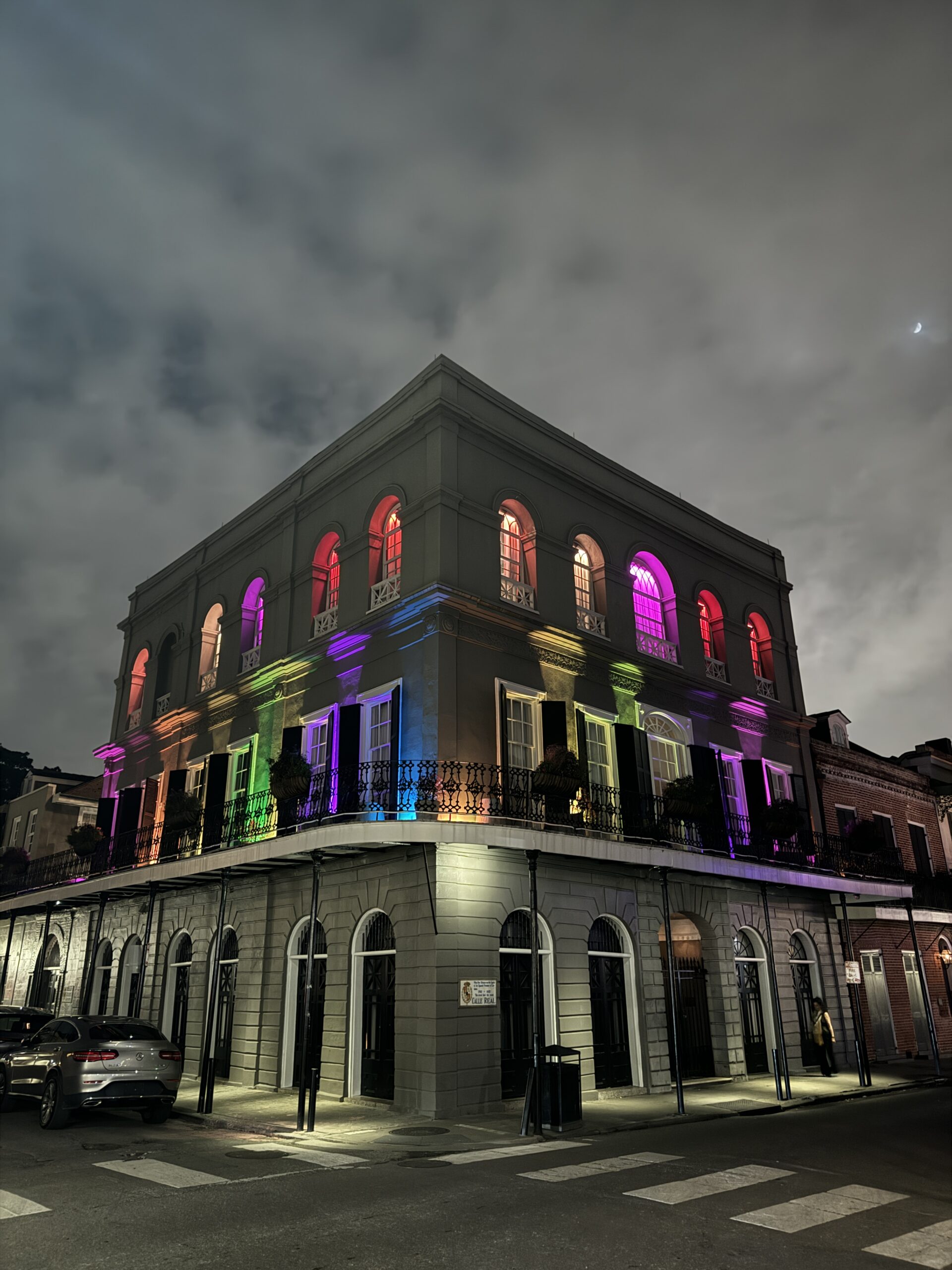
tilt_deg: +21.6
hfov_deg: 56.8
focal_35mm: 24
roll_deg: +0.8
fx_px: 880
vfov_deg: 71.6
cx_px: 476
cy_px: 635
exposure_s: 1/9
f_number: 1.78
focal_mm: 6.76
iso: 1000
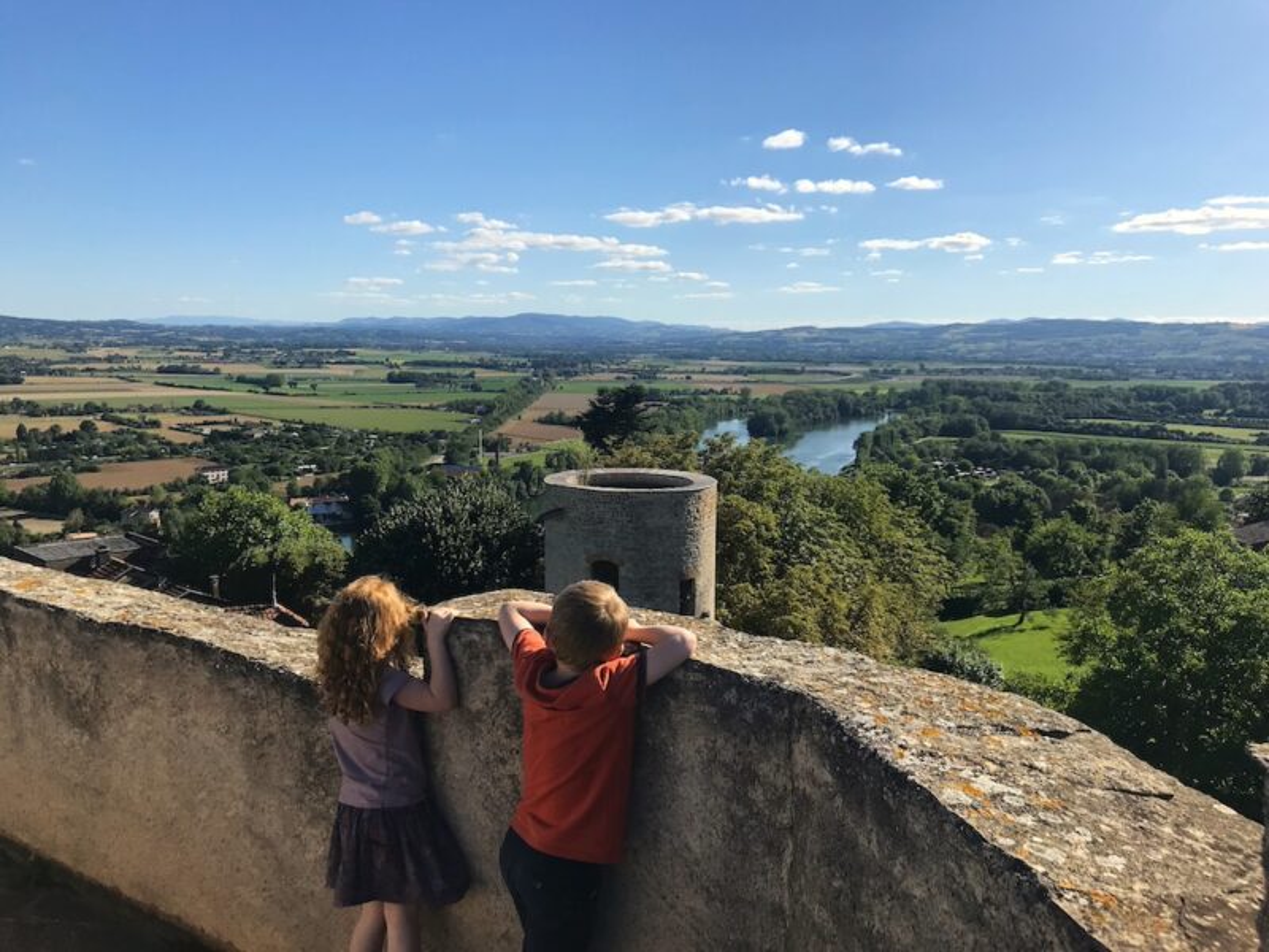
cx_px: 634
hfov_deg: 63.4
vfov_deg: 49.7
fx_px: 1026
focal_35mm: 28
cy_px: 476
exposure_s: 1/2660
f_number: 1.8
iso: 20
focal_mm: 3.99
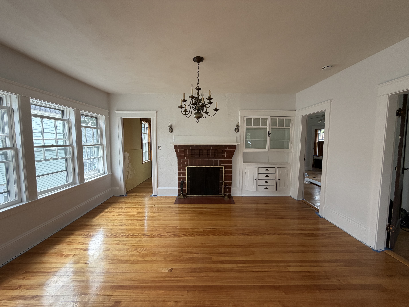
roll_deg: -0.3
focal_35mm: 14
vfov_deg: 85.7
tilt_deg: -4.7
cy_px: 154
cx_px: 204
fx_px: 165
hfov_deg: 102.1
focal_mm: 2.22
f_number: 2.2
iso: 80
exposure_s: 1/121
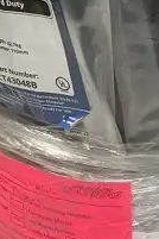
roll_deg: -2.4
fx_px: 980
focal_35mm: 148
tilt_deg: -19.2
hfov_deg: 9.2
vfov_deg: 13.9
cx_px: 148
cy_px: 84
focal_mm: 3.99
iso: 100
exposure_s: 1/50
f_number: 1.8
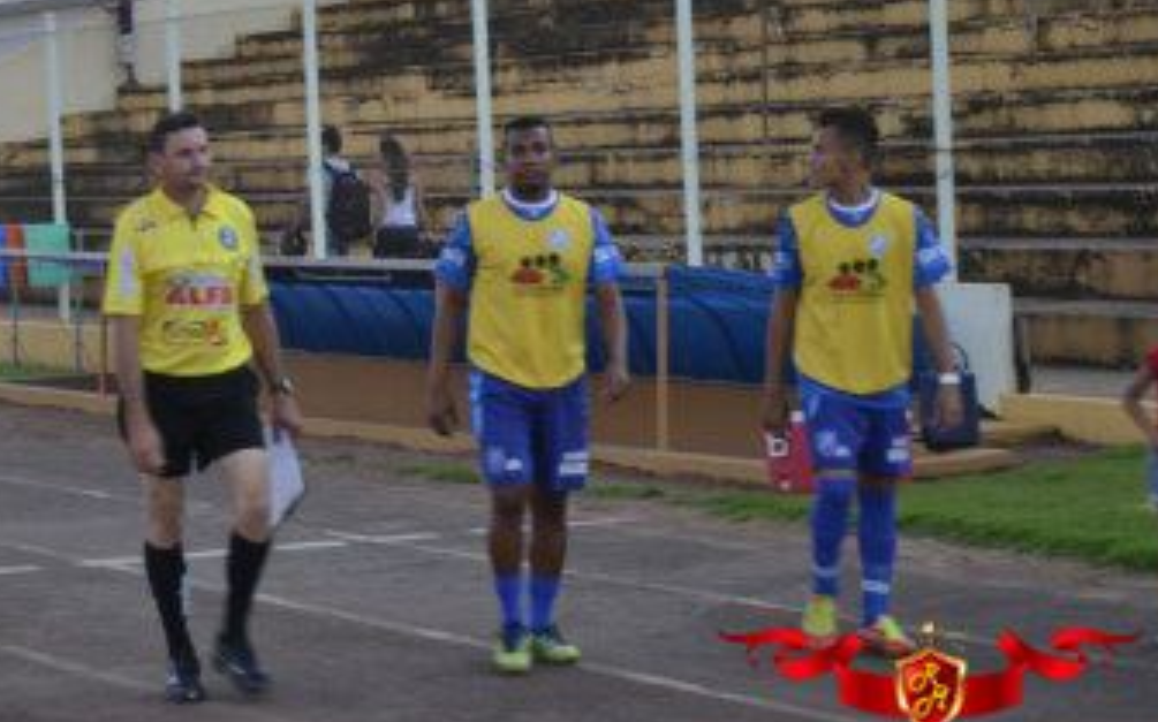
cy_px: 285
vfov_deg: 11.5
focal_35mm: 114
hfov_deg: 18.2
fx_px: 3596
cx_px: 339
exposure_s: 1/60
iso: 720
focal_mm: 50
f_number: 4.8
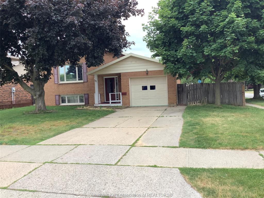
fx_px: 236
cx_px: 132
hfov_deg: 58.4
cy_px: 99
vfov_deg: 45.4
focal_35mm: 31
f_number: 2.4
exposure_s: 1/162
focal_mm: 3.3
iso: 25
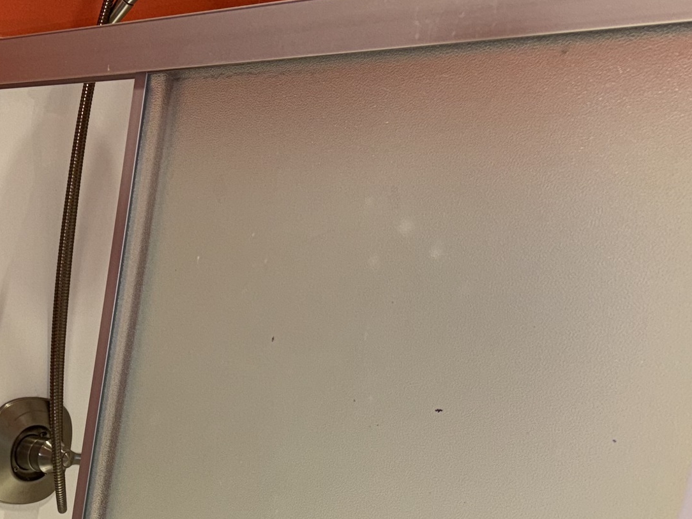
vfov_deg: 20.1
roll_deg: -3.4
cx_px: -269
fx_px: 1359
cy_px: 639
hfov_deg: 24.1
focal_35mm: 68
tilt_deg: -16.9
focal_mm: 6.76
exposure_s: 1/36
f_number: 1.78
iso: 50
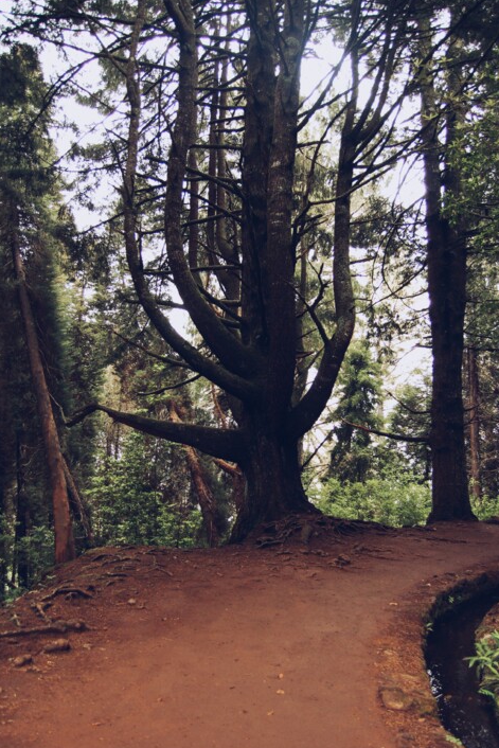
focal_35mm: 54
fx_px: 1112
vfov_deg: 37.2
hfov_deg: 25.3
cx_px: 250
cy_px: 376
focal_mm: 35
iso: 400
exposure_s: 1/100
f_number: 5
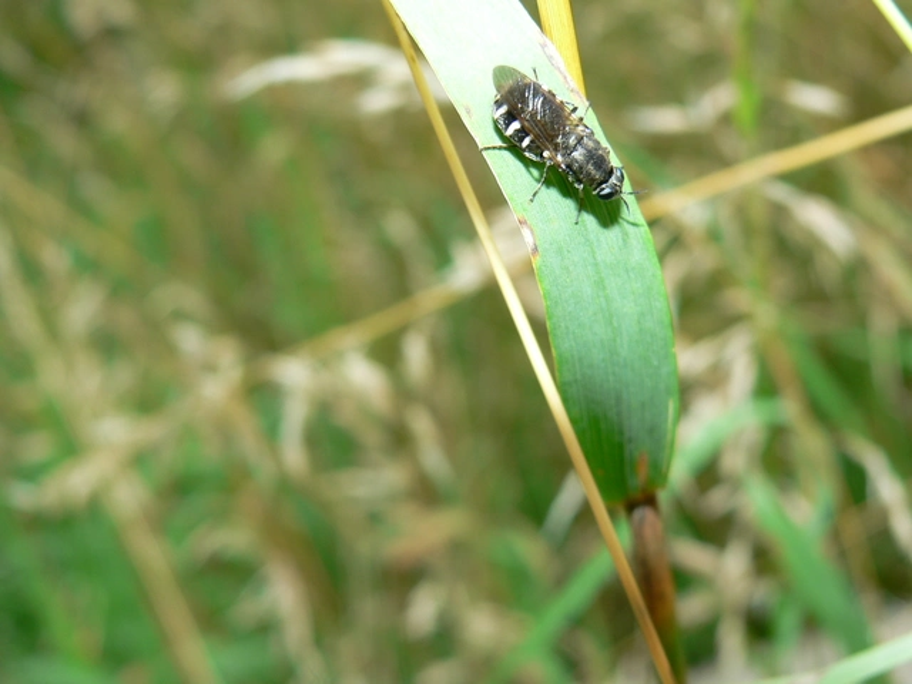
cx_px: 456
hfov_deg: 34.9
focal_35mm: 55
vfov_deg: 26.6
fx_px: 1449
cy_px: 342
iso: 80
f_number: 4
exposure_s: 1/100
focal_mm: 9.2
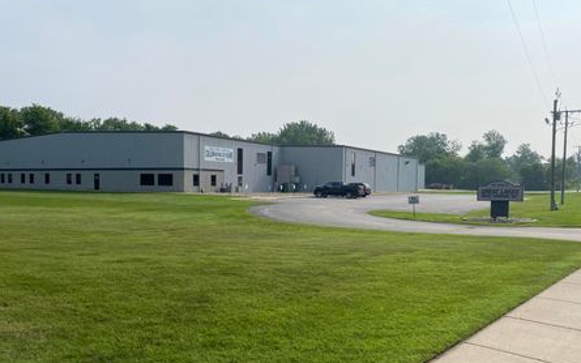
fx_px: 491
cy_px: 207
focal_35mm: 31
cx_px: 273
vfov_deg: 40.5
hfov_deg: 61.2
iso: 32
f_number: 1.8
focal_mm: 4.25
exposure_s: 1/6757
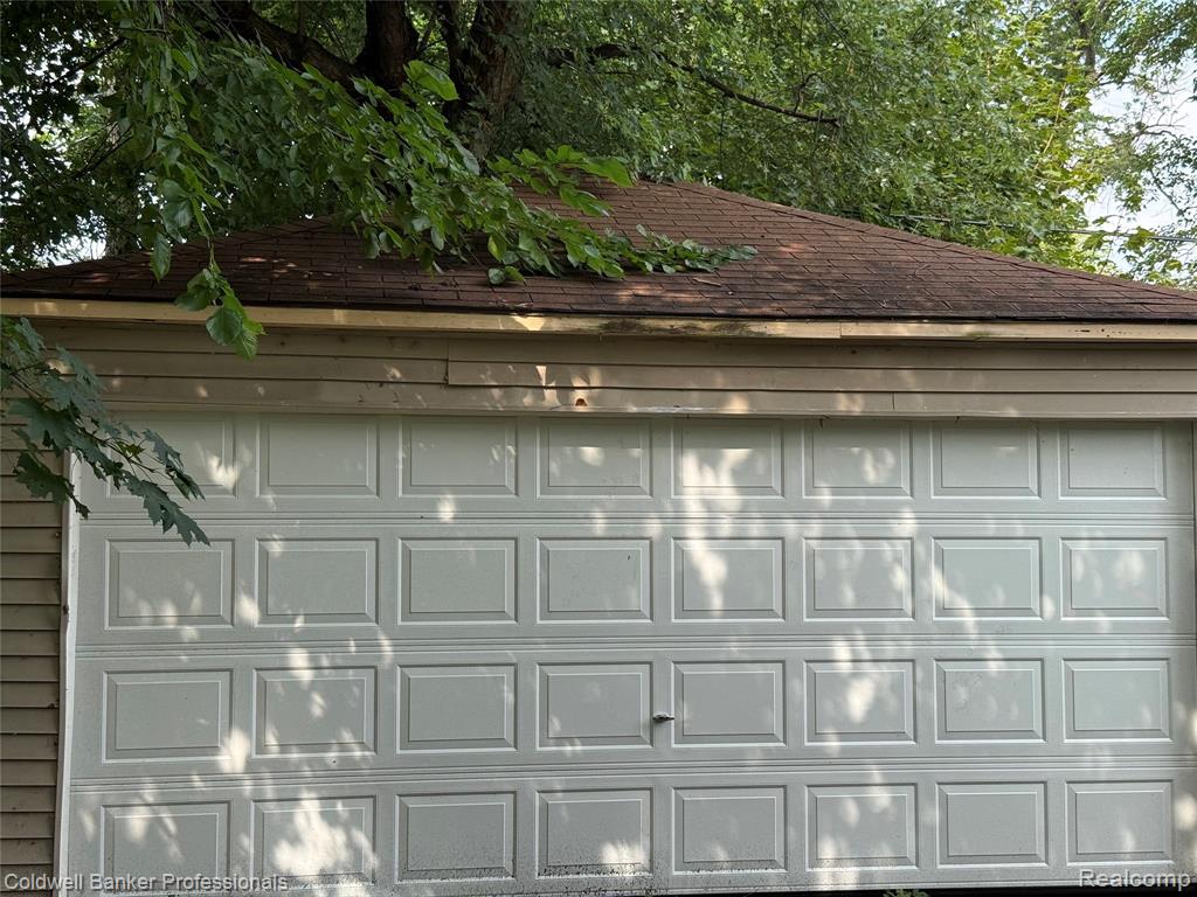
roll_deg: -0.8
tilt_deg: +2.7
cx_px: 598
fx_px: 1660
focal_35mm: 48
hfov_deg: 39.7
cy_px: 448
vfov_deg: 30.3
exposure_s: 1/747
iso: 80
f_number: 1.78
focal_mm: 6.76
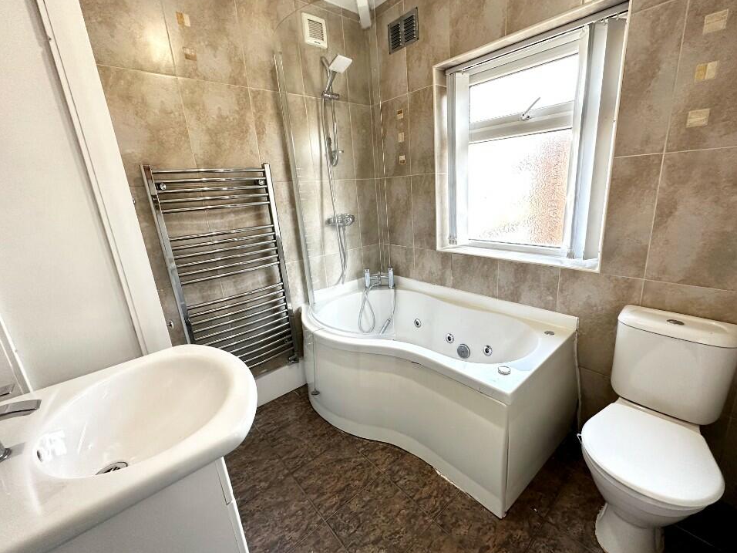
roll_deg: +3.4
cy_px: 276
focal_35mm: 15
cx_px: 394
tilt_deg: -15.9
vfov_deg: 81.7
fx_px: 319
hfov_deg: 98.0
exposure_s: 1/99
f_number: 2.2
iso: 160
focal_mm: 2.22
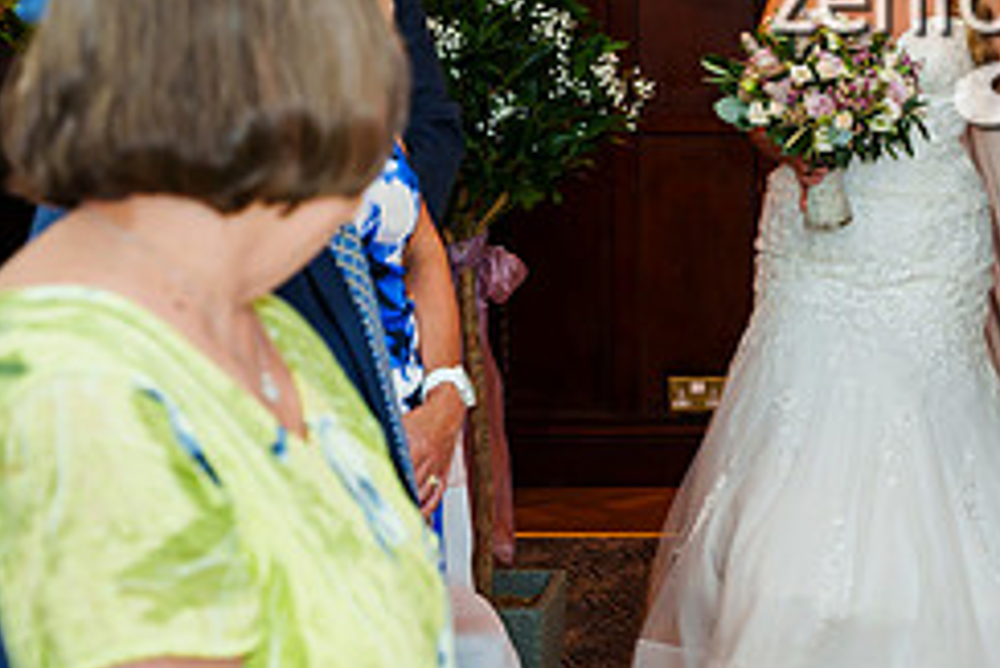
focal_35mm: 126
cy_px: 100
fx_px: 3502
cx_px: 1049
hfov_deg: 15.9
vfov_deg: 10.8
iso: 640
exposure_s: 1/60
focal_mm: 53
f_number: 4.5
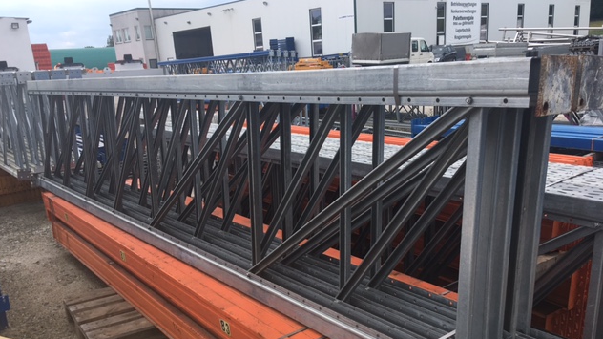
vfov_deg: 36.3
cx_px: 299
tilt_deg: -17.2
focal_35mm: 32
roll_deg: +4.0
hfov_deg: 61.0
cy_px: 222
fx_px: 511
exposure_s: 1/646
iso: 25
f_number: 2.2
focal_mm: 4.15
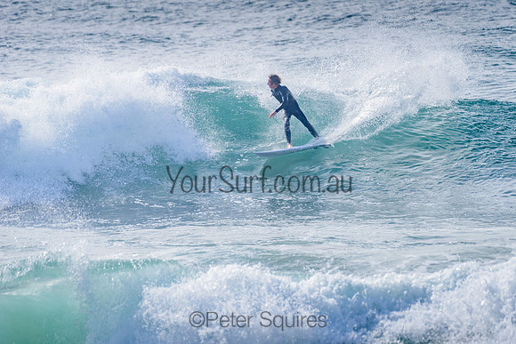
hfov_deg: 3.4
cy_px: 135
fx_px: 8776
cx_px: 316
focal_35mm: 612
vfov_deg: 2.2
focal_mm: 500
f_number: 5.6
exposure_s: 1/2000
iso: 110
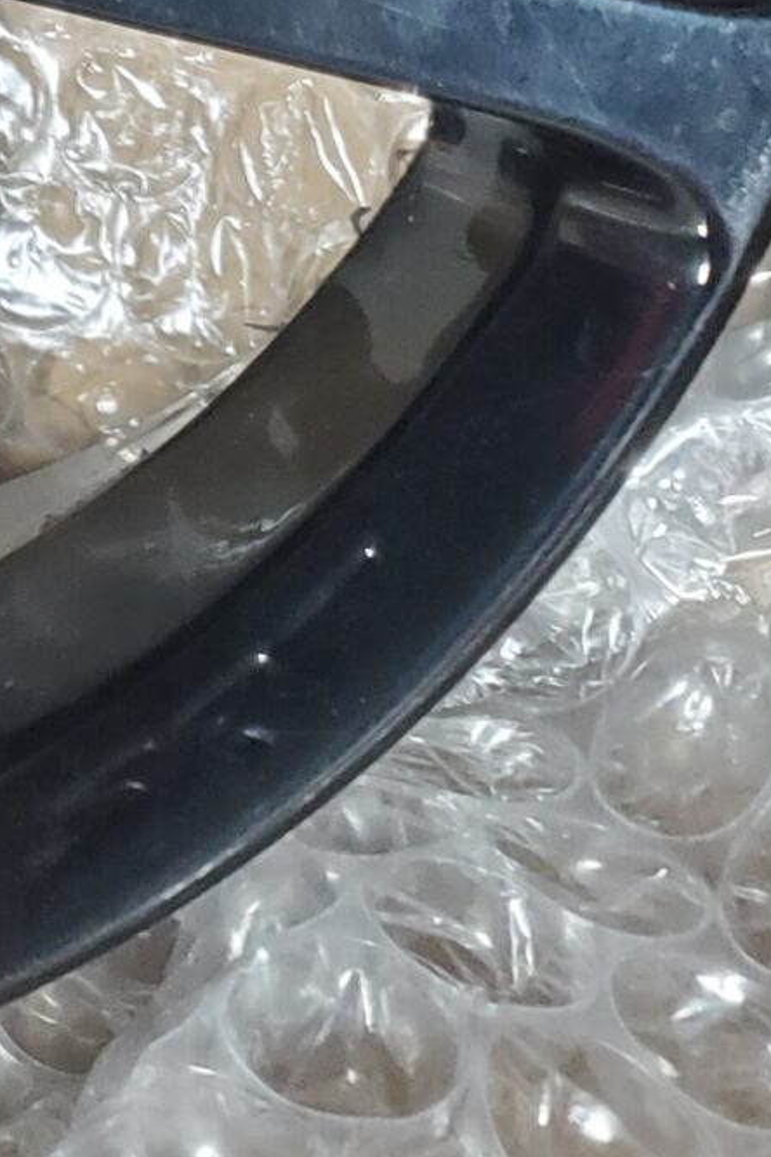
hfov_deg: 12.3
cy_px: -537
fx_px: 3341
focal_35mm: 104
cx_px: -488
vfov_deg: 17.8
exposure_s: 1/40
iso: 320
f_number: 1.5
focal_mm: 4.3
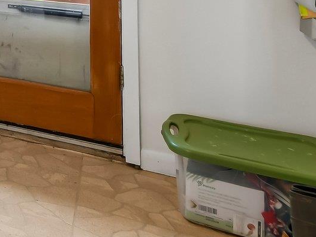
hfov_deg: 22.2
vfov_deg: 21.1
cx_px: -241
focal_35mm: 56
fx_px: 512
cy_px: -139
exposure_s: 1/50
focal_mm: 10
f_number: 8
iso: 400
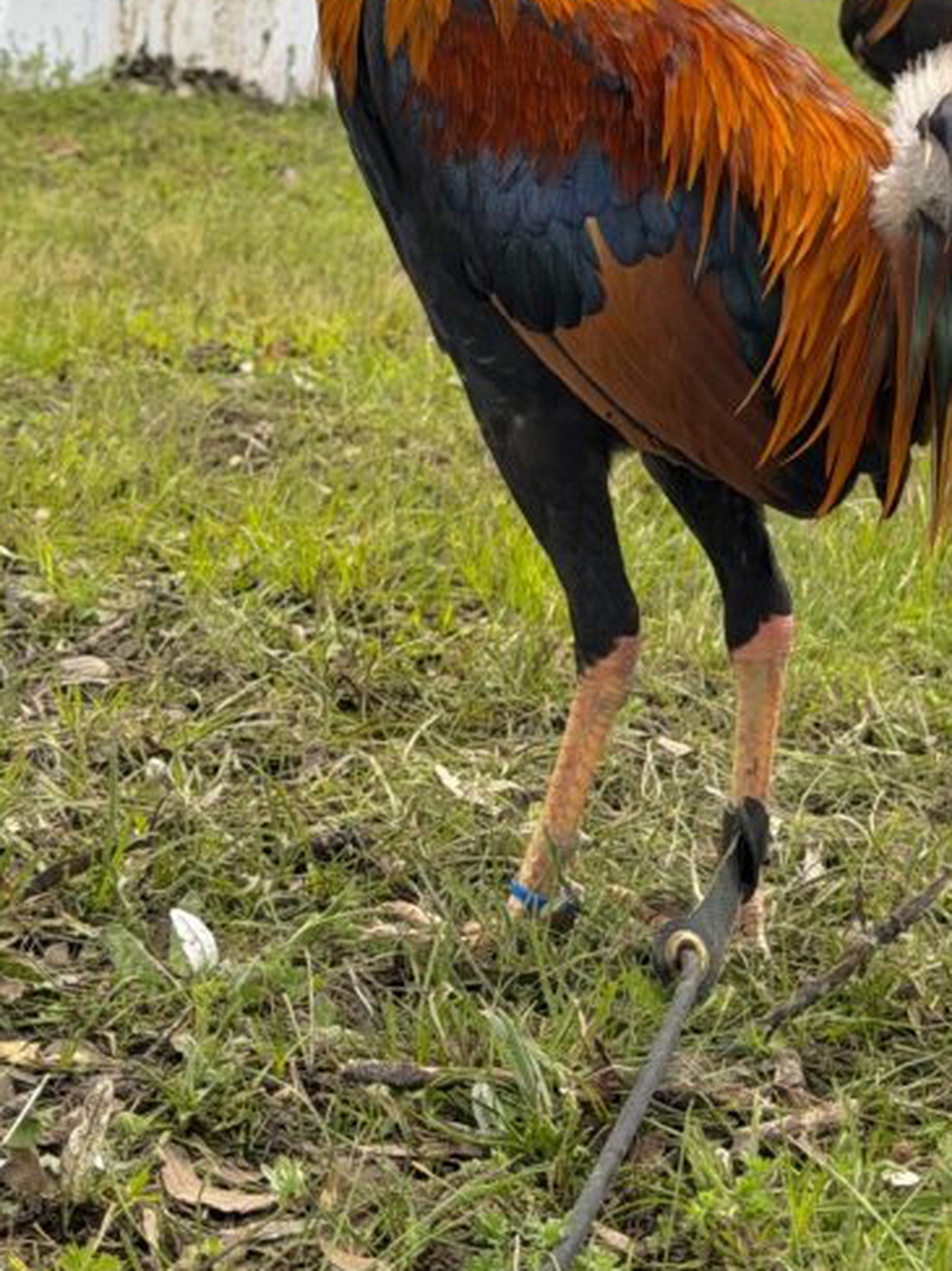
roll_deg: -1.9
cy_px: 86
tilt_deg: -2.8
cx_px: 955
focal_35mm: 101
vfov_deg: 19.1
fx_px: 3705
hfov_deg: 14.4
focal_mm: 6.76
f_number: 1.78
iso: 80
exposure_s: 1/1575
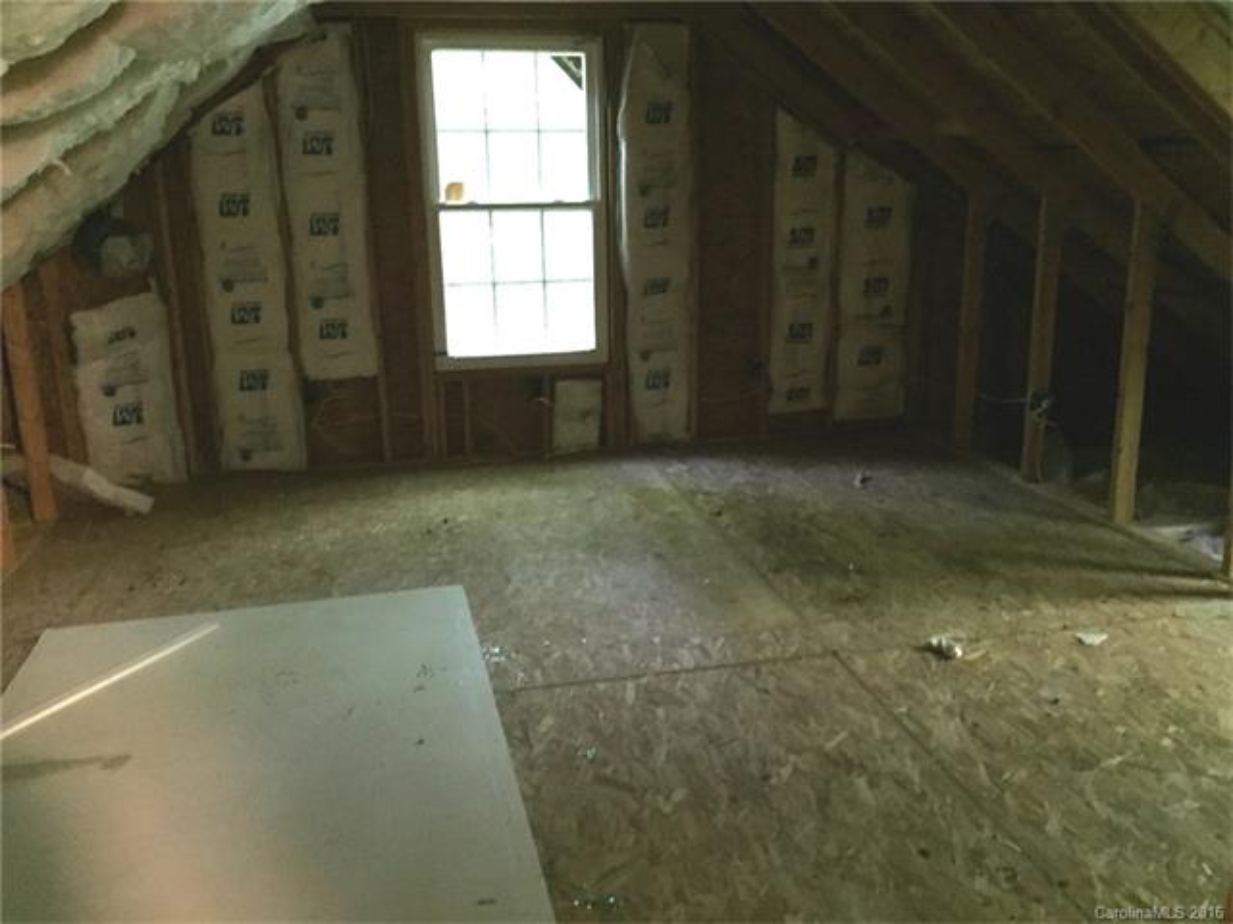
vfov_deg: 48.2
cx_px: 616
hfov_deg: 61.7
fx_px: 1033
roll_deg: -0.9
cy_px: 462
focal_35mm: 29
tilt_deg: -15.0
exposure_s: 1/15
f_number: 2.2
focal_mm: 4.15
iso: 640
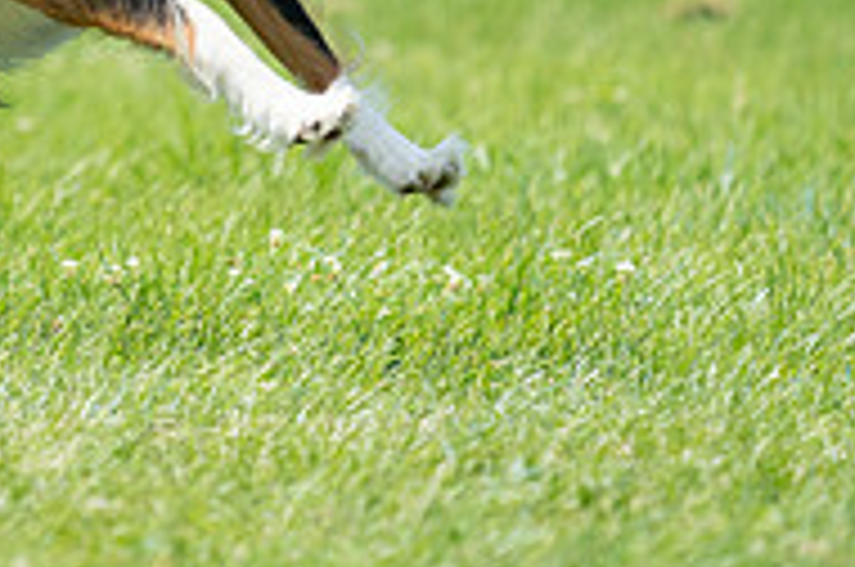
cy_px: -250
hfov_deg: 2.4
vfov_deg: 1.6
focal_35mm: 875
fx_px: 20746
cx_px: -234
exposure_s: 1/4000
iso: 1600
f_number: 5.6
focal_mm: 286
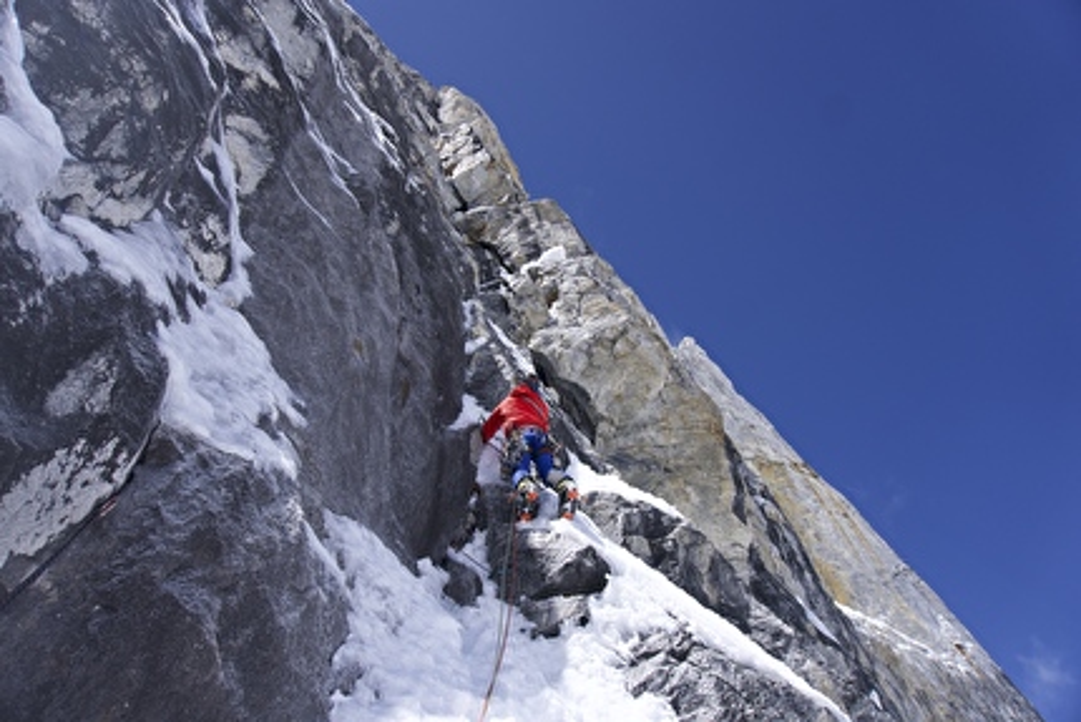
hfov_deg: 73.7
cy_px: 361
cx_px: 540
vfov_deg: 53.2
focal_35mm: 24
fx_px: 721
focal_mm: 16
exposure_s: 1/640
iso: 100
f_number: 5
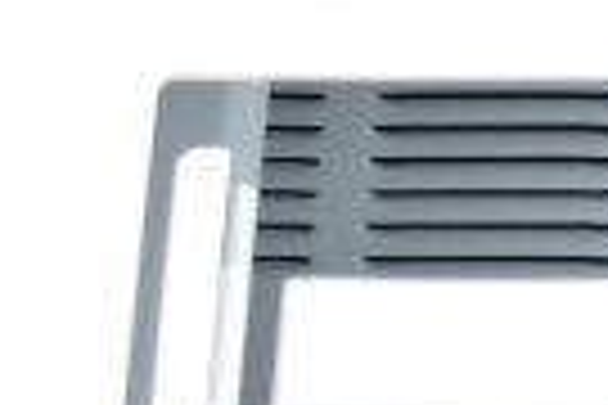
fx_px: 2060
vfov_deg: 10.7
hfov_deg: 13.9
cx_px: 1257
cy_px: 664
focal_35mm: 122
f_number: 3.5
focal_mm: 18
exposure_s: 1/200
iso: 3600
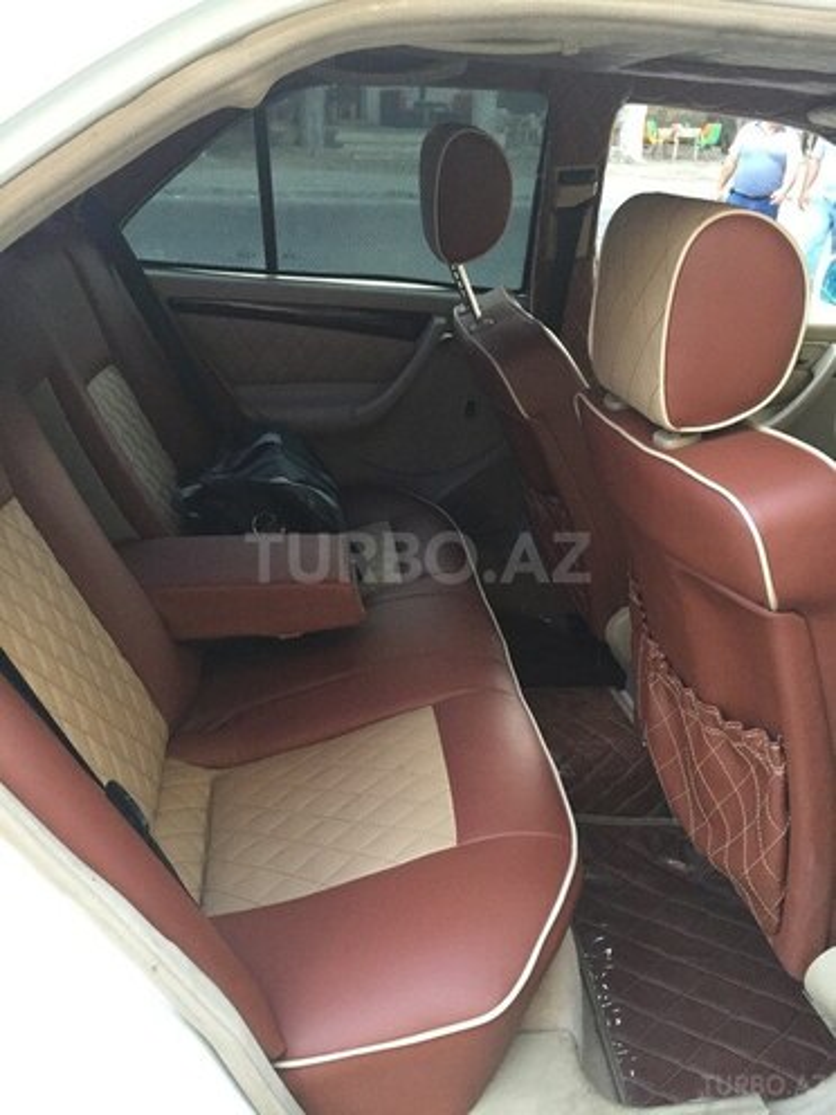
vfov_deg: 61.7
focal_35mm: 29
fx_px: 934
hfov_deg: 48.2
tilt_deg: -25.1
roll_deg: -1.6
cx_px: 418
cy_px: 558
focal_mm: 4.15
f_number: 2.2
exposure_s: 1/33
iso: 320
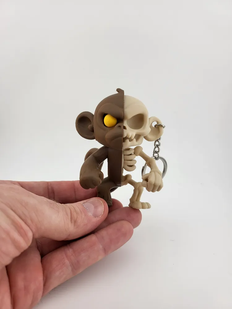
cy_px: 154
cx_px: 116
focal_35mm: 24
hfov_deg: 56.8
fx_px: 214
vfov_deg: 71.6
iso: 80
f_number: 1.8
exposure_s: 1/280
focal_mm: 5
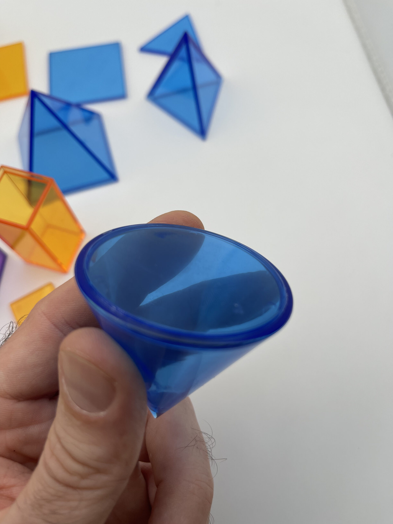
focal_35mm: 25
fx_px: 378
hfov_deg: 54.9
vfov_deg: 69.4
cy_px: 262
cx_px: 196
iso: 40
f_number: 1.6
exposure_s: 1/121
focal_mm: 5.1
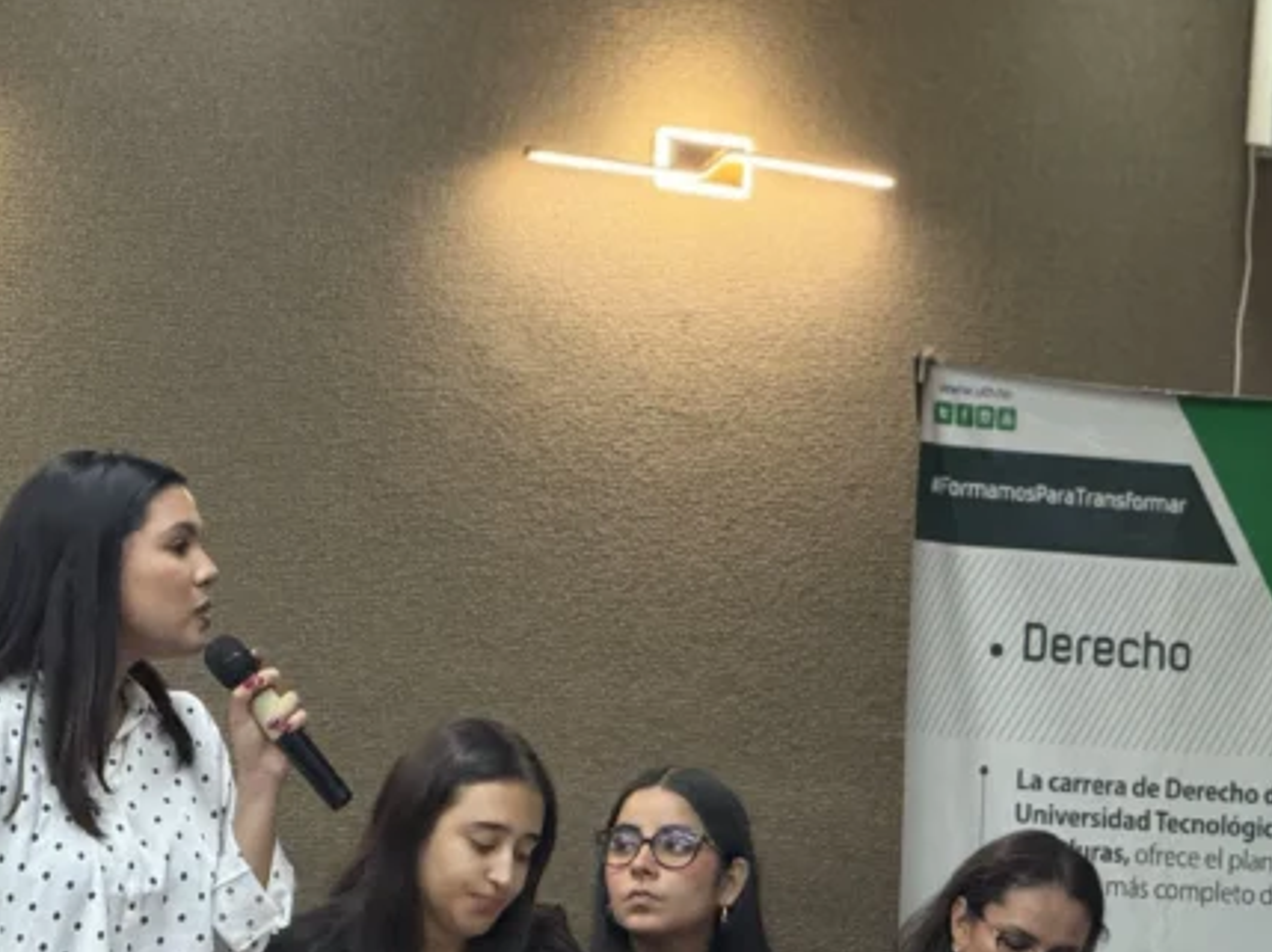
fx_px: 7894
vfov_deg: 6.9
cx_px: 732
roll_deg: -4.0
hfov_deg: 9.2
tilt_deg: +2.7
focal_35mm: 215
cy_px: 531
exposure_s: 1/120
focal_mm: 15.7
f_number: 2.8
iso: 500
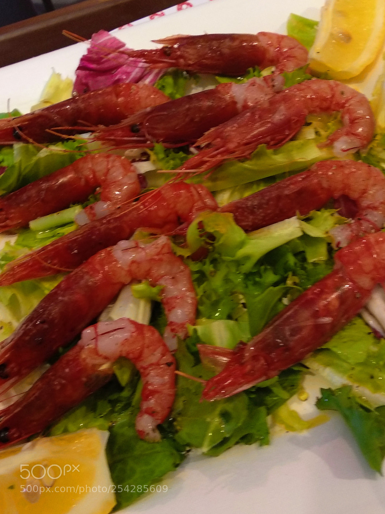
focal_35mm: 26
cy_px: 257
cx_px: 192
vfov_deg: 67.3
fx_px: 386
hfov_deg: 53.1
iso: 640
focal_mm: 3.81
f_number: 2.2
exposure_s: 1/25
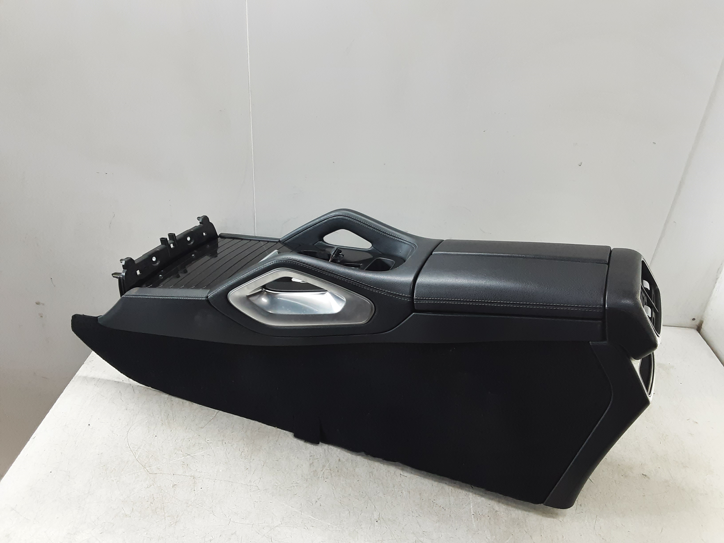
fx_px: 565
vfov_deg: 51.4
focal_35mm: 27
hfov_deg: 65.3
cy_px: 272
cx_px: 362
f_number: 1.9
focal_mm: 2.91
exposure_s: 1/50
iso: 125
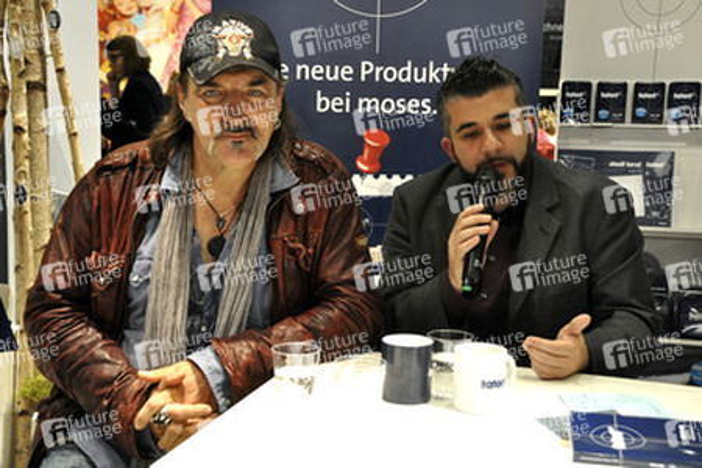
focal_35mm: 60
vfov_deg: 22.6
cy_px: 234
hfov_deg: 33.4
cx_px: 351
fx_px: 1170
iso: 1250
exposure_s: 1/100
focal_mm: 40
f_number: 5
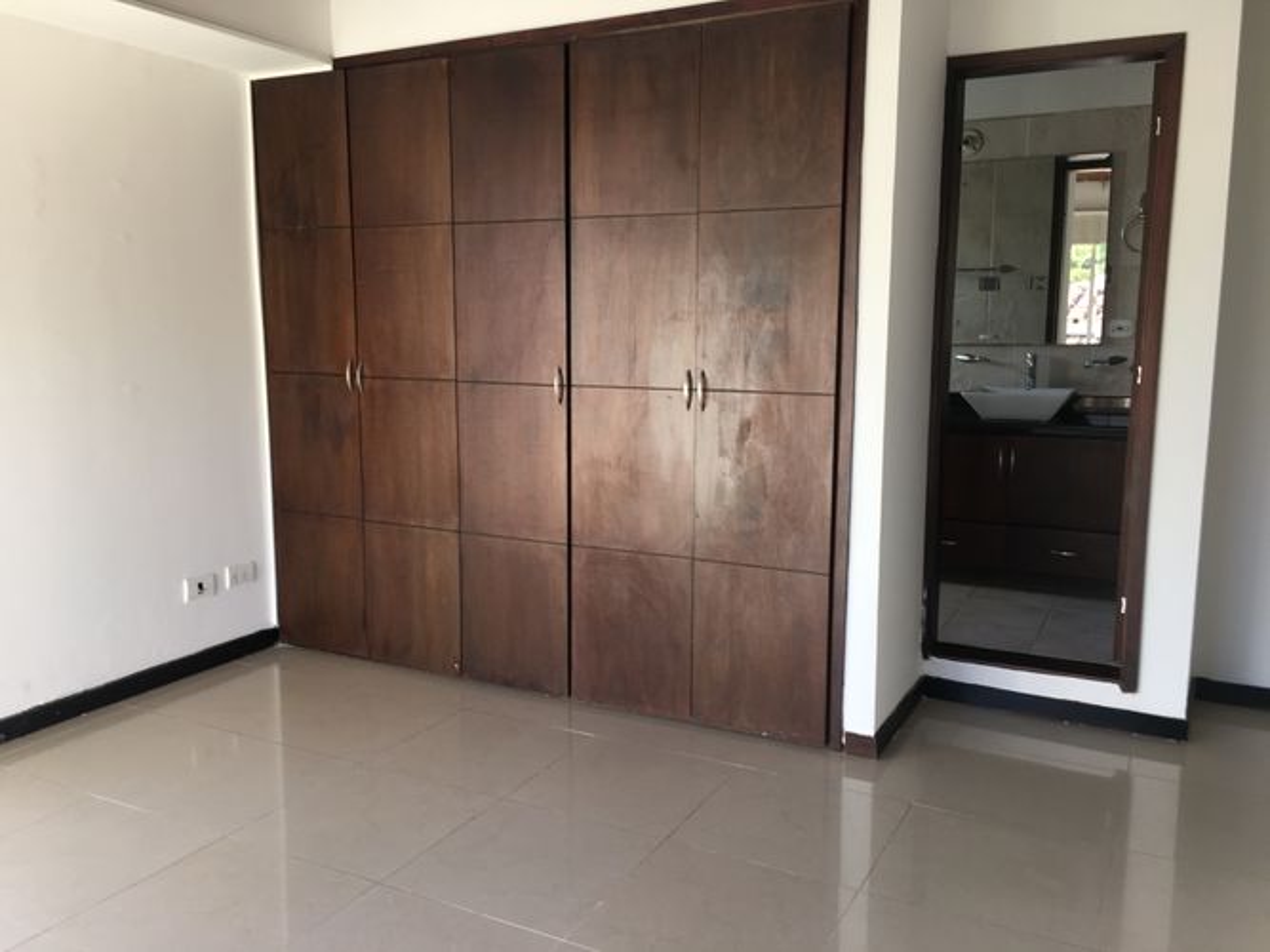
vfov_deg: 48.2
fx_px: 1064
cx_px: 635
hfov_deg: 61.7
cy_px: 476
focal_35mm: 29
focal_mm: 4.15
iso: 25
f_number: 2.2
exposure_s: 1/50
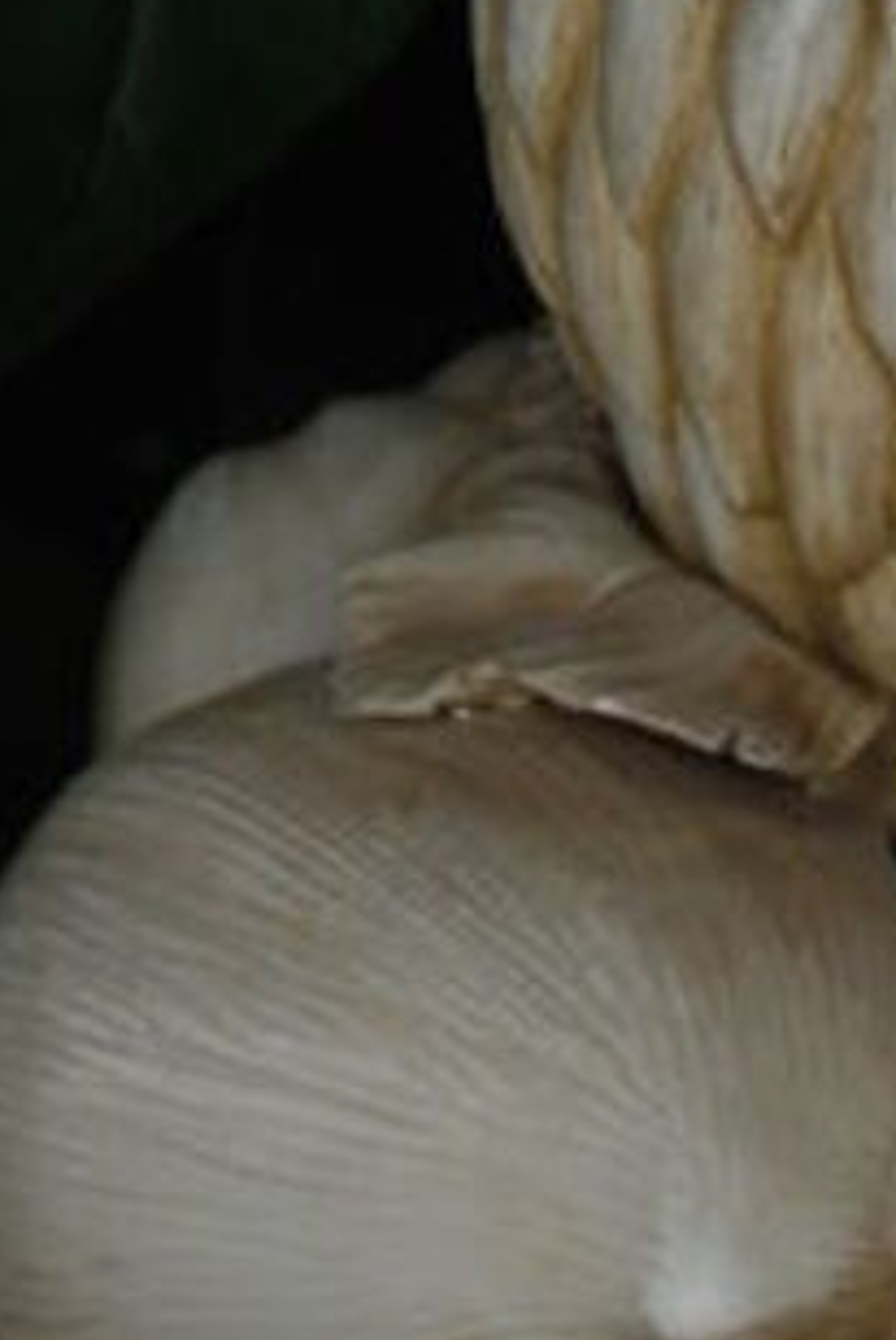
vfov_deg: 4.0
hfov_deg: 2.7
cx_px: 1083
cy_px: 2356
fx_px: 18996
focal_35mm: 510
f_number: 4.5
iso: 400
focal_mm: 70
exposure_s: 1/100
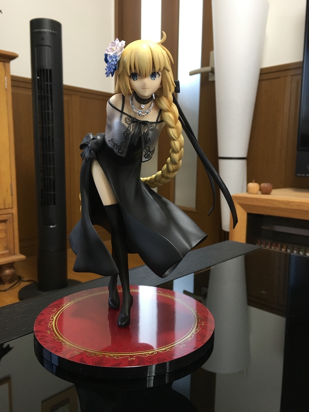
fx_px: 345
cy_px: 206
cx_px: 154
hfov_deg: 48.2
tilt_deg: -5.6
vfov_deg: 61.7
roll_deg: -0.4
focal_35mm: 29
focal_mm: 4.15
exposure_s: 1/15
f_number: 2.2
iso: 40
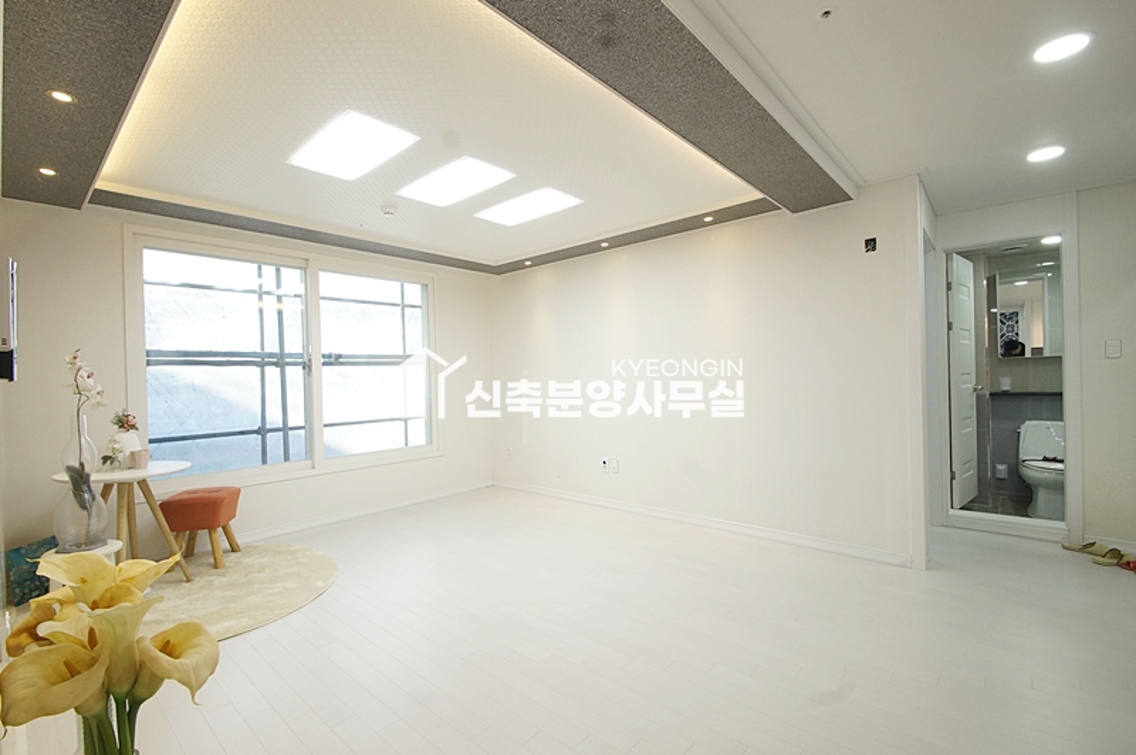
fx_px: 473
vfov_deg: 77.2
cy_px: 378
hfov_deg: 100.4
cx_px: 568
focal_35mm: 15
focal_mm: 10
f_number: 9
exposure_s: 1/40
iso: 800
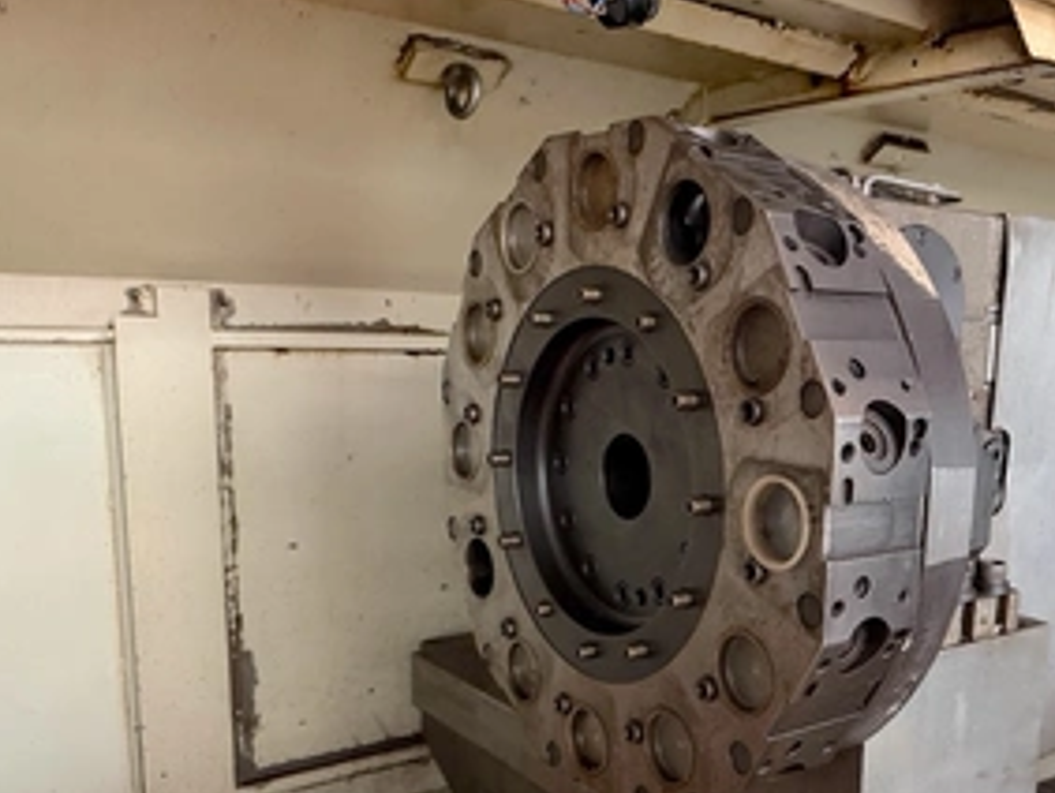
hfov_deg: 52.9
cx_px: 703
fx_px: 1037
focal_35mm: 34
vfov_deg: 41.3
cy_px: 527
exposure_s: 1/32
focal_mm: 6.76
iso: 1000
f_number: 1.78
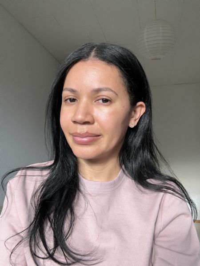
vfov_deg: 60.0
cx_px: 100
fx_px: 231
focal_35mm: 30
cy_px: 133
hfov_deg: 46.8
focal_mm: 2.69
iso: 25
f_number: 1.9
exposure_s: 1/200
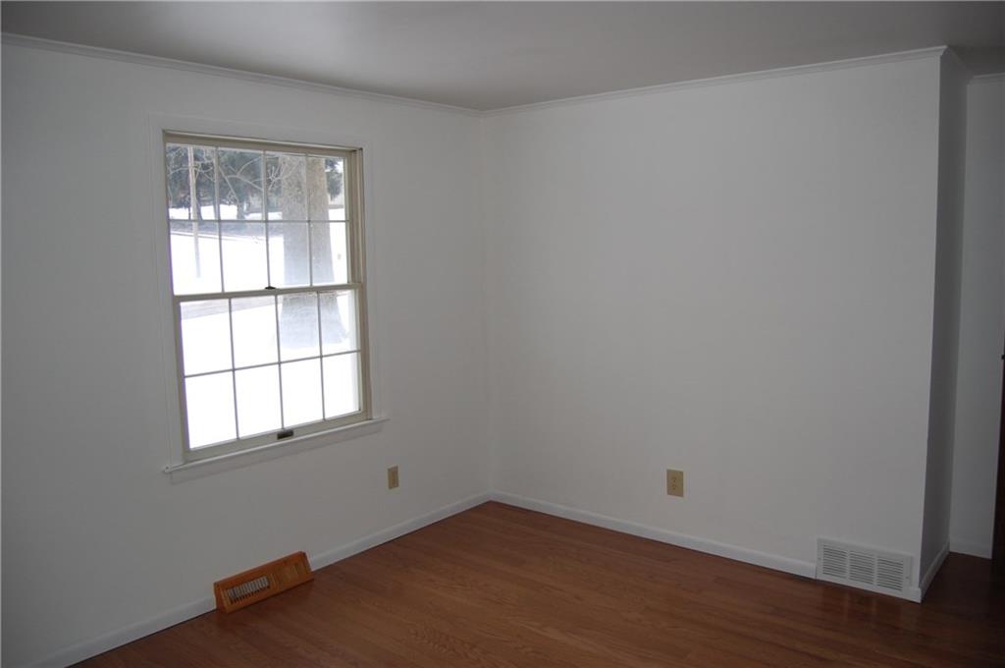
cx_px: 502
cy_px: 334
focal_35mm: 27
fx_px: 753
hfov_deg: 67.4
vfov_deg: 47.8
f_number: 3.5
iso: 400
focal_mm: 18
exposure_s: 1/125
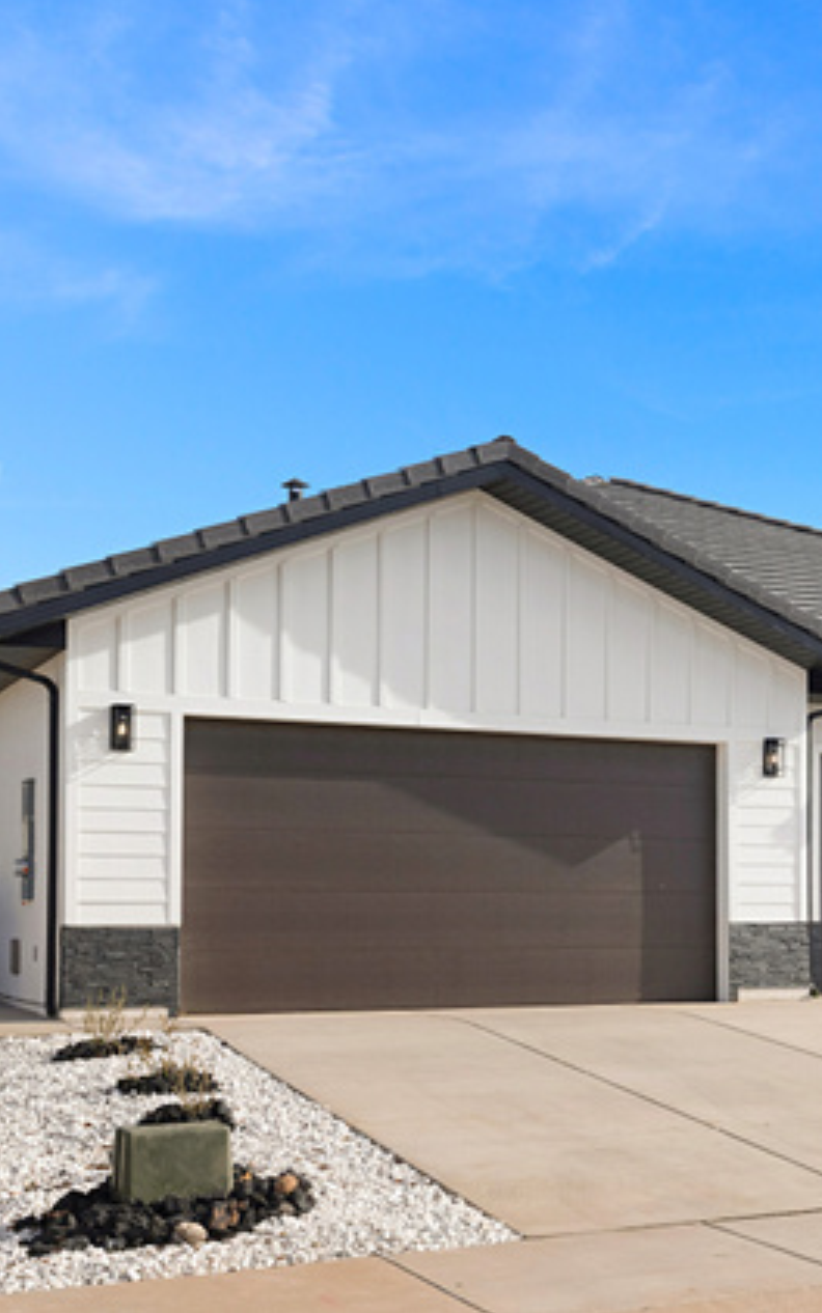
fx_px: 1827
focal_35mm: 51
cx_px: 869
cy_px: 652
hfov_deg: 24.0
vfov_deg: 39.6
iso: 640
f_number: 8
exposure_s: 1/400
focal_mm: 33
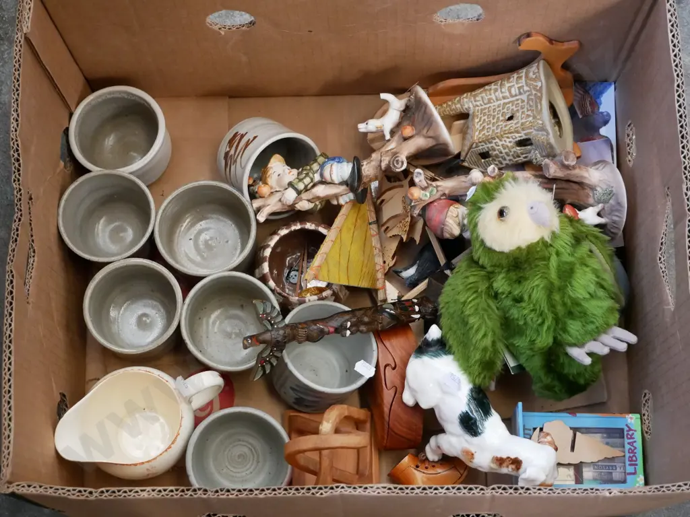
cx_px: 345
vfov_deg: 24.4
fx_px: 1196
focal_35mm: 60
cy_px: 258
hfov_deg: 32.2
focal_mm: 30
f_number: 4.9
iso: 2500
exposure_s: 1/60
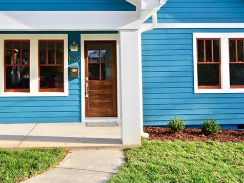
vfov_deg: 41.4
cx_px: 101
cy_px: 67
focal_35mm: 34
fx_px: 240
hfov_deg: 53.6
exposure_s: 1/250
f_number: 8
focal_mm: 11
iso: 180
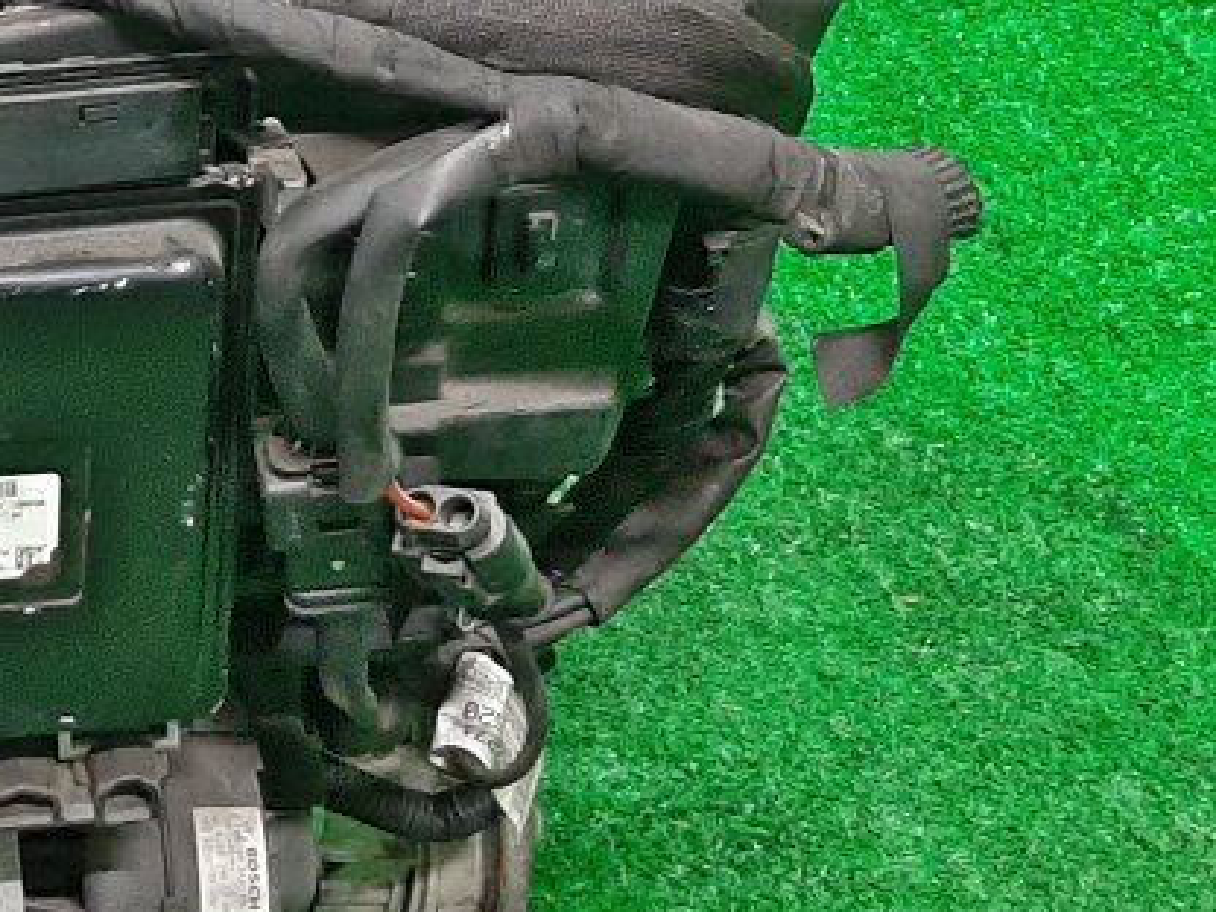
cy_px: 219
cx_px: -351
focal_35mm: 90
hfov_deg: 20.0
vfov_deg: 16.3
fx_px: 3162
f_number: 1.7
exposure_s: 1/50
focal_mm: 3.93
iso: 229
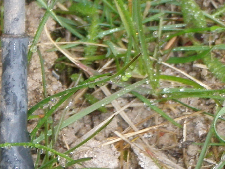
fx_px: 1898
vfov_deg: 5.1
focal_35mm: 292
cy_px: 88
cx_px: 71
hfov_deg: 6.8
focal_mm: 13.18
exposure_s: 1/60
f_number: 4
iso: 100
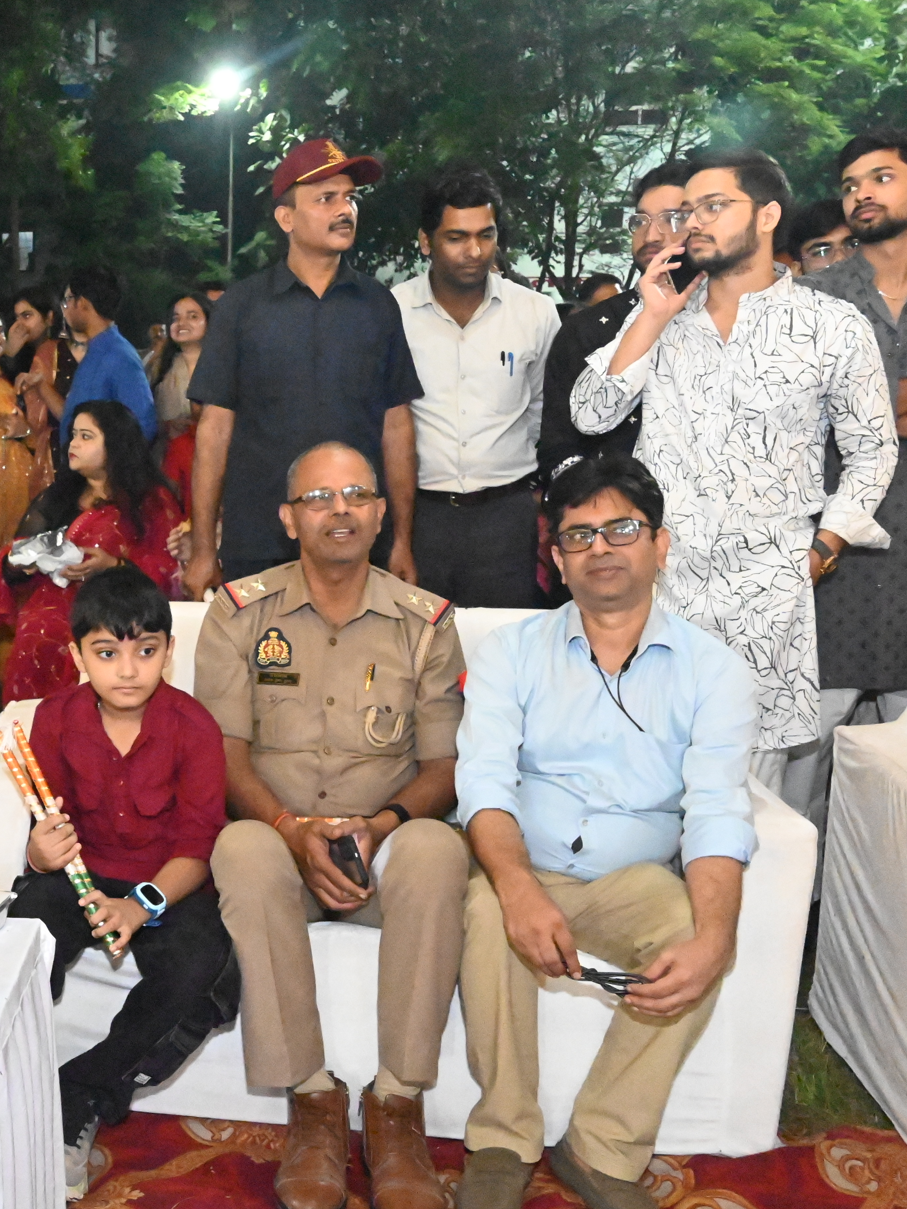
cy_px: 607
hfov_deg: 31.4
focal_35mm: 44
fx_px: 1537
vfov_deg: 42.9
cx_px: 99
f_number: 7.1
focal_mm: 20
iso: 25600
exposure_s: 1/125
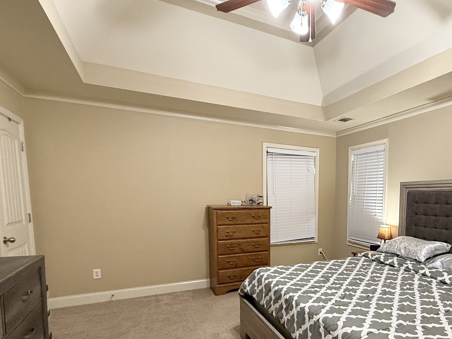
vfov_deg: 57.5
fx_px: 300
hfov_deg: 70.6
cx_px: 319
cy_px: 227
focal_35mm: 23
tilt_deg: -5.5
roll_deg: -0.6
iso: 400
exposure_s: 1/60
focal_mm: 2.22
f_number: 2.2
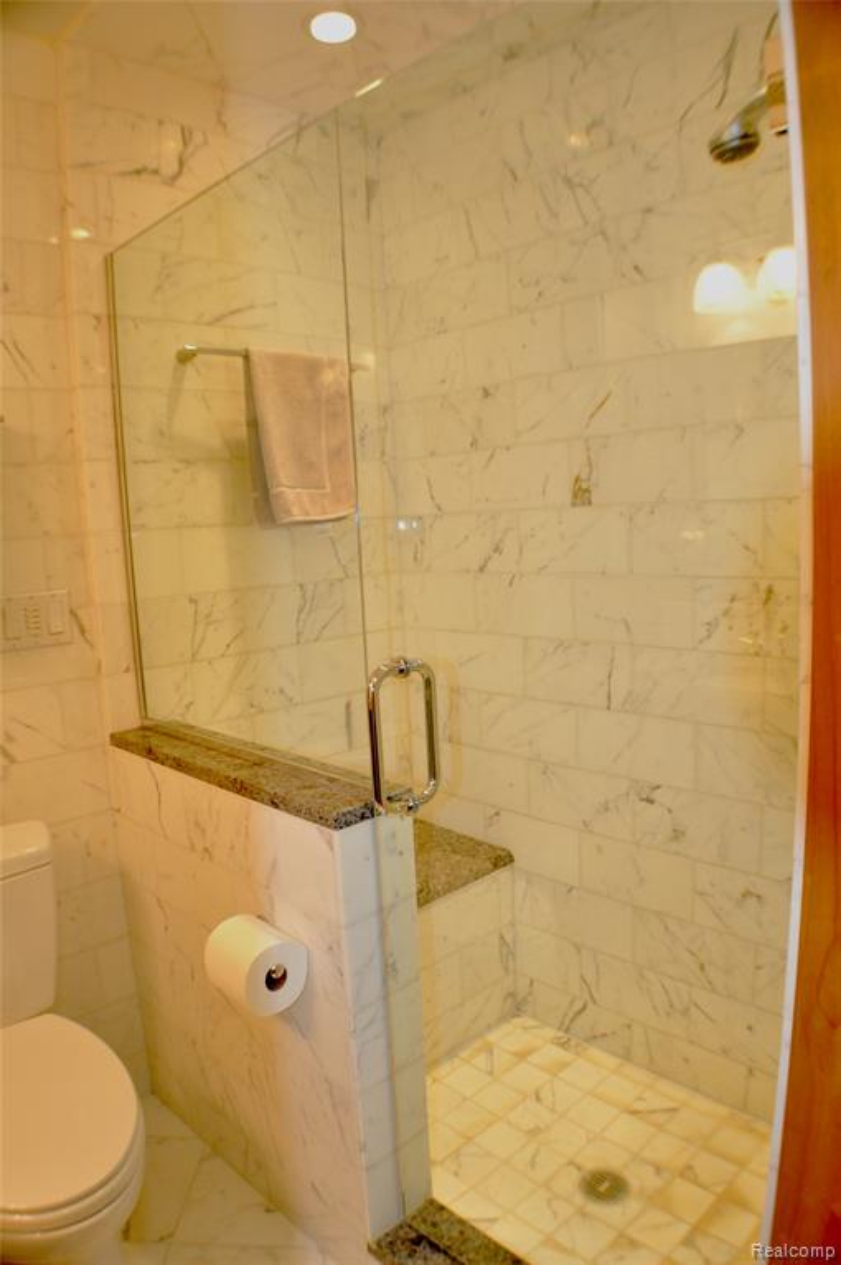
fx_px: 1053
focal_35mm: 30
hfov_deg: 43.5
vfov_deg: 62.0
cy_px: 632
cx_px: 420
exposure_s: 1/60
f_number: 3.8
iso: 800
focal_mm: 20
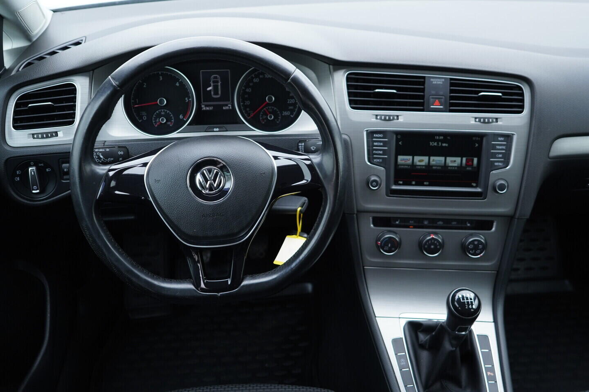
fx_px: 589
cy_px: 196
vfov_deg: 36.9
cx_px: 294
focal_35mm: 36
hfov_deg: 53.1
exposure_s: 1/40
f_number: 2.8
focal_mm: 24
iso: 250
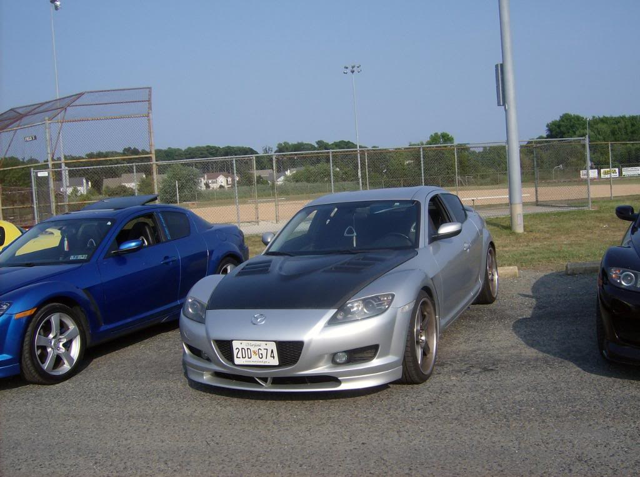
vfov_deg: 39.5
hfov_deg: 51.5
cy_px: 238
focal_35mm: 36
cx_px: 320
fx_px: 664
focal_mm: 6
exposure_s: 1/793
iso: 100
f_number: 4.7
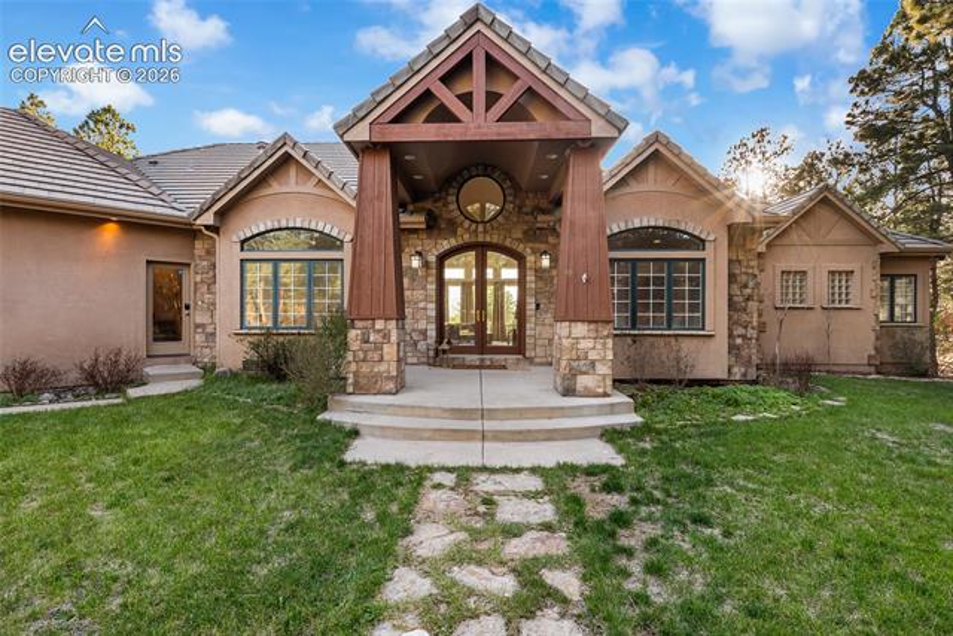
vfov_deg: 73.8
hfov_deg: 96.7
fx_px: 424
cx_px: 476
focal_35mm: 16
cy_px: 318
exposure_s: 1/160
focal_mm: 16
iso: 200
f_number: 8
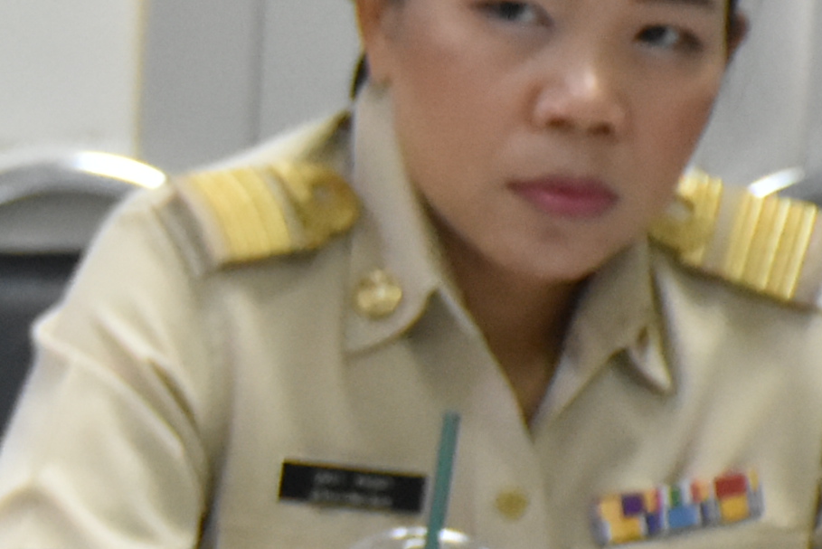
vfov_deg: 2.2
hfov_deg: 3.2
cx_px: -1085
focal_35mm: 630
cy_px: 416
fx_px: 14402
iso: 3200
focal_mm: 85
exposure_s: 1/125
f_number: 5.3
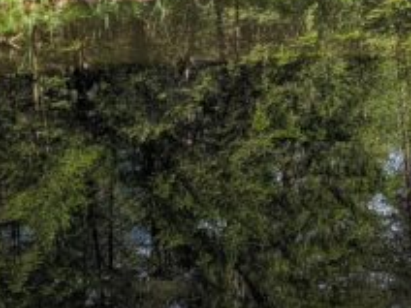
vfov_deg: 15.9
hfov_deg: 22.4
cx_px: 287
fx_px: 1033
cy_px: -120
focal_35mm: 87
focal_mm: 6.81
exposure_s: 1/1825
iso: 46
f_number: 1.85
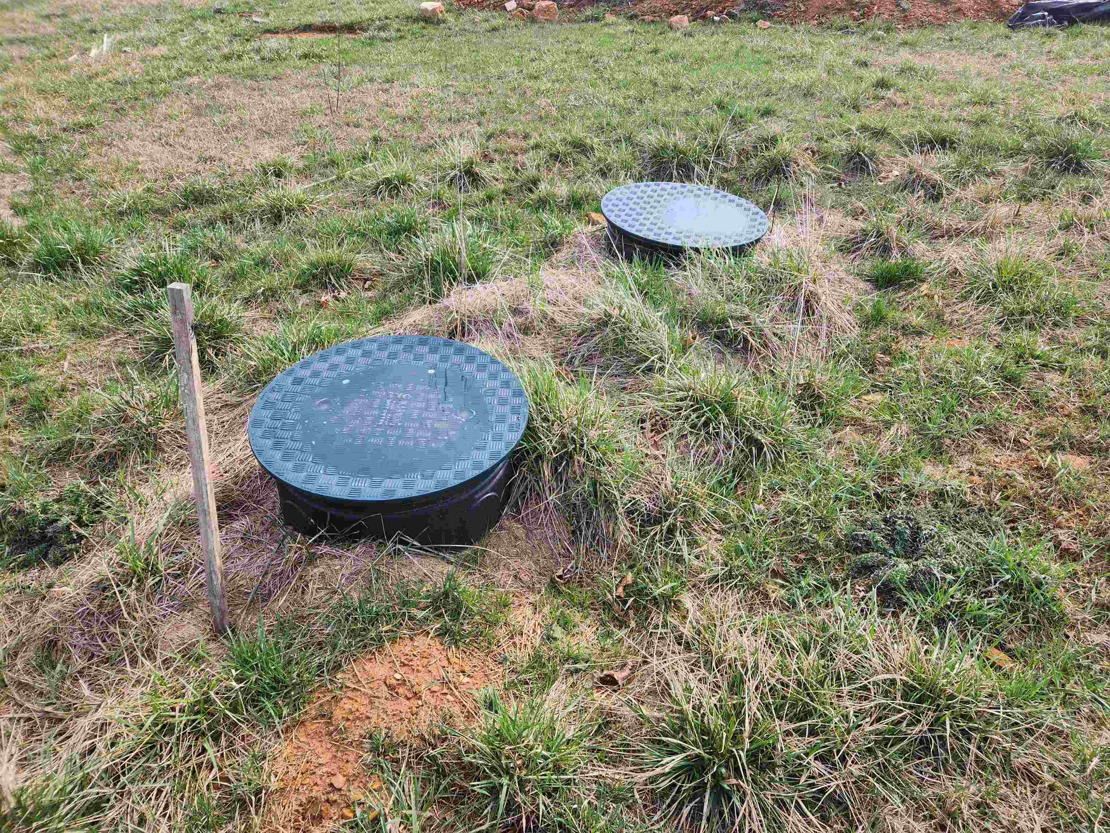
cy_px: 416
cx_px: 555
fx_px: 738
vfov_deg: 58.9
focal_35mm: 23
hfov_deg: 73.9
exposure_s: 1/593
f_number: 1.8
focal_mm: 5.4
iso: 20
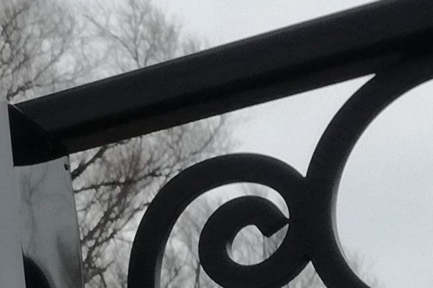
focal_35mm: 181
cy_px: 239
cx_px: -743
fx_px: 2177
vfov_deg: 7.6
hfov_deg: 9.5
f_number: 2
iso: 50
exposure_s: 1/294
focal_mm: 3.79
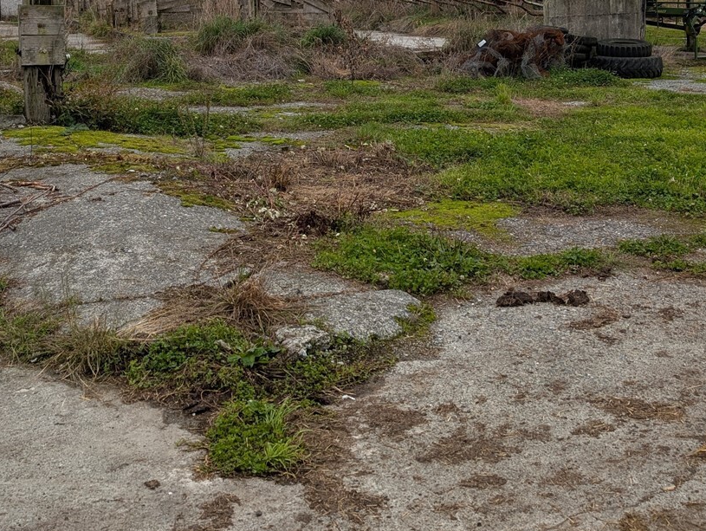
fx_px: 960
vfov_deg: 29.4
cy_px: 34
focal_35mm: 47
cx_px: 424
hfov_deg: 40.2
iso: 23
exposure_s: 1/316
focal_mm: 6.9
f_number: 1.68
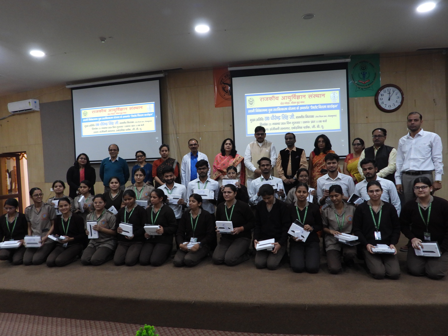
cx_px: 224
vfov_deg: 56.8
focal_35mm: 24
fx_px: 311
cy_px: 168
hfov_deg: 71.6
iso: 320
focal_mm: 4.3
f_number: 2.8
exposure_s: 1/30
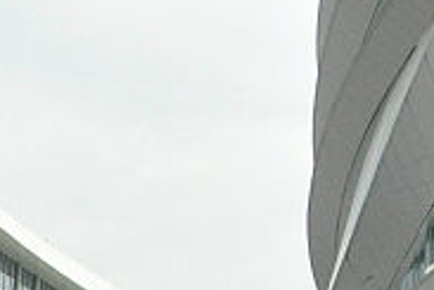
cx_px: 628
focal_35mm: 177
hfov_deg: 11.2
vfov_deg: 7.7
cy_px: -15
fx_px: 2134
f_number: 13
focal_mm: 18
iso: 800
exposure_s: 1/800
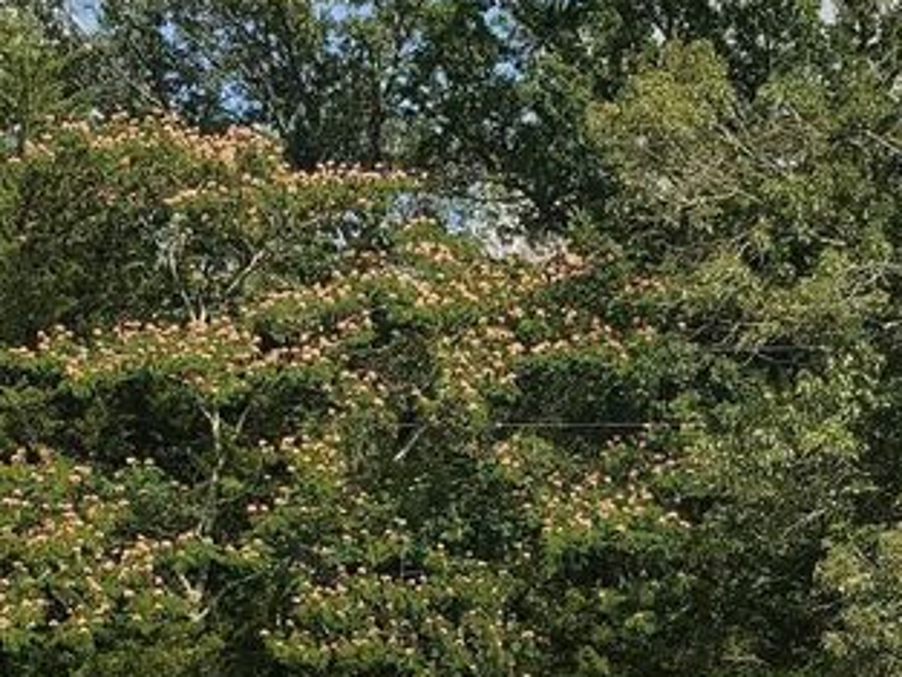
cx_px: 738
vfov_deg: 17.1
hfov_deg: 22.7
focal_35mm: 85
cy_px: 622
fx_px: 2216
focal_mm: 4.3
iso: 50
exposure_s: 1/1415
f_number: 2.4
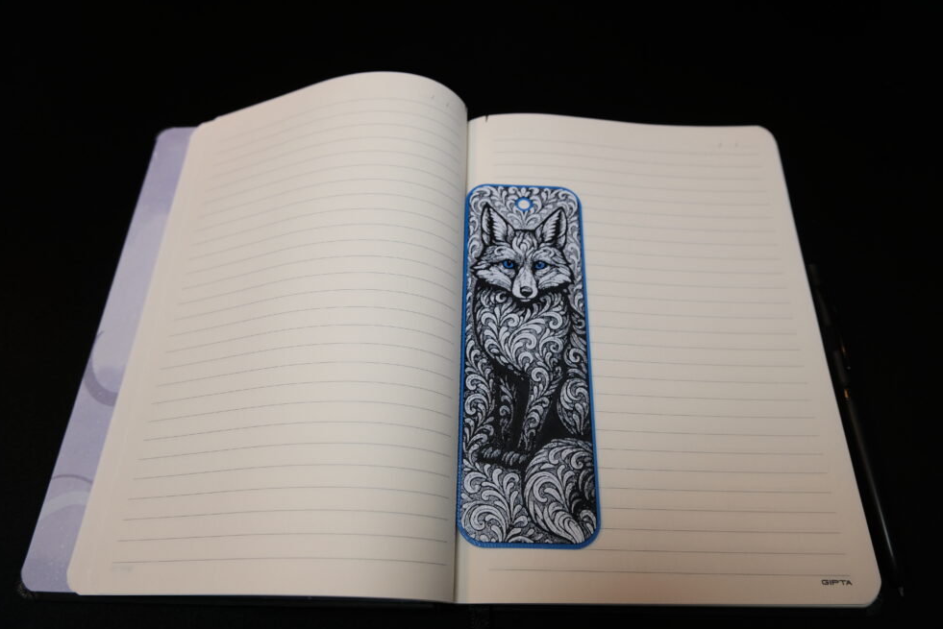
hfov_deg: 73.7
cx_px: 482
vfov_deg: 53.2
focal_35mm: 24
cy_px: 325
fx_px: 629
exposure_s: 1/30
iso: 500
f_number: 4.5
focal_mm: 15.6
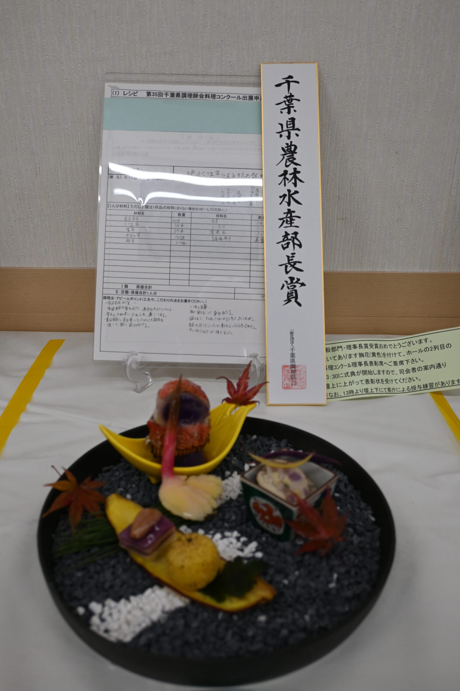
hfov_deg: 41.7
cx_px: 230
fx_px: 604
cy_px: 346
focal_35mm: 32
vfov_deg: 59.5
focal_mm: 21
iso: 400
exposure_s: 1/200
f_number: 4
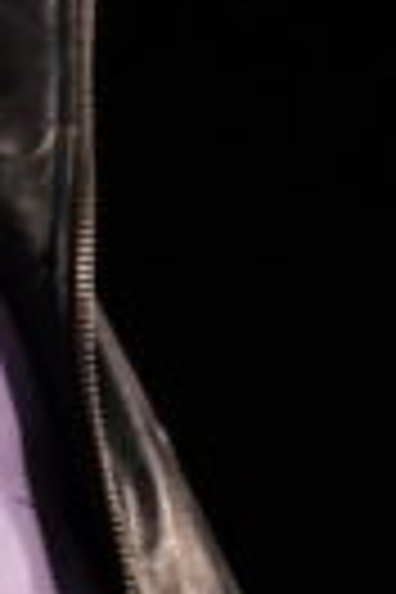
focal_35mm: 1399
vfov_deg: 1.5
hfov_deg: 1.0
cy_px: 29
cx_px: 36
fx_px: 23082
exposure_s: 1/1000
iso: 4000
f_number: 2.8
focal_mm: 180
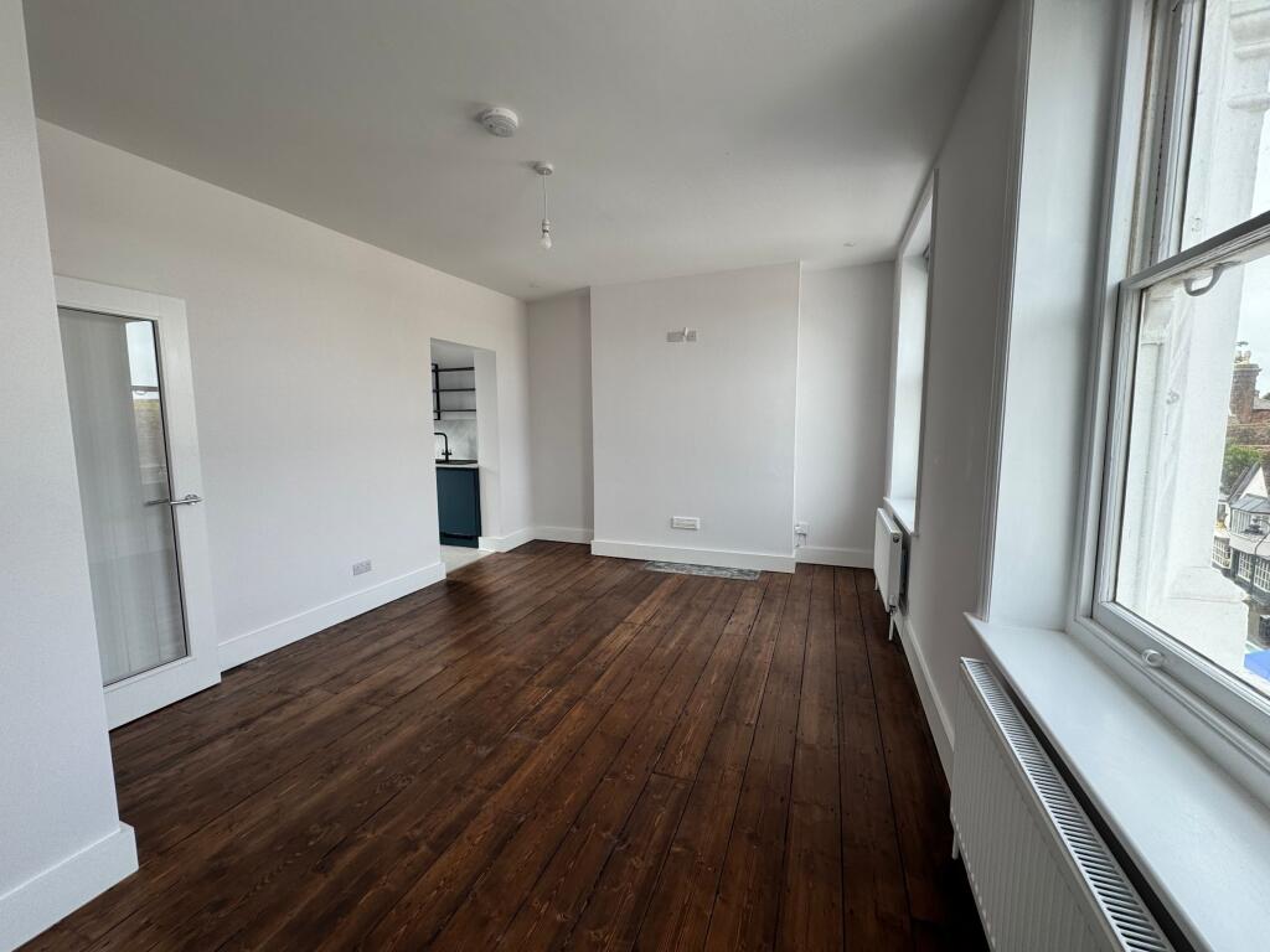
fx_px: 514
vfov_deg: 85.7
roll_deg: +0.6
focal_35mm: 14
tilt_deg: -5.8
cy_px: 476
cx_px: 635
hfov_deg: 102.1
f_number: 2.2
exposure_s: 1/171
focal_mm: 2.22
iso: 40
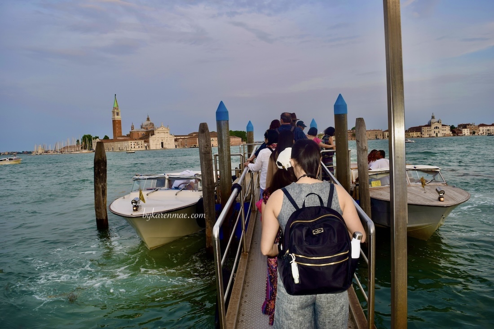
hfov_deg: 67.4
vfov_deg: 47.9
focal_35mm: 27
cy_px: 164
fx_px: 370
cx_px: 247
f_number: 5.6
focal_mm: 18
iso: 220
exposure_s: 1/125
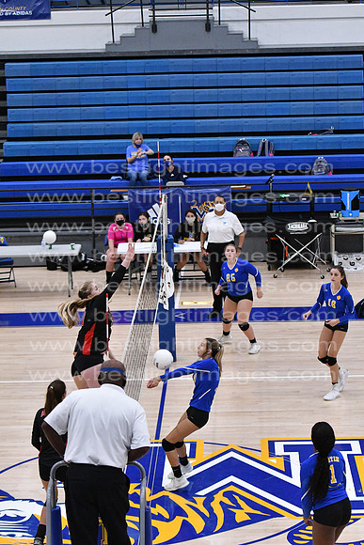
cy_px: 272
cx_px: 182
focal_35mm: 105
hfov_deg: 13.0
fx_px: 1591
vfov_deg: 19.5
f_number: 3.2
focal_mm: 70
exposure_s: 1/1250
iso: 6400
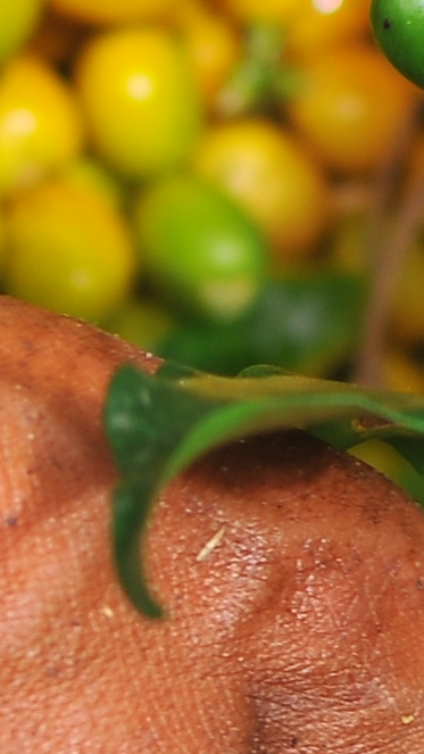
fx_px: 7102
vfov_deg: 6.1
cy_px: 611
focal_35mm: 355
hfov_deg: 3.4
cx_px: -81
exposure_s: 1/800
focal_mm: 35
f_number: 2.8
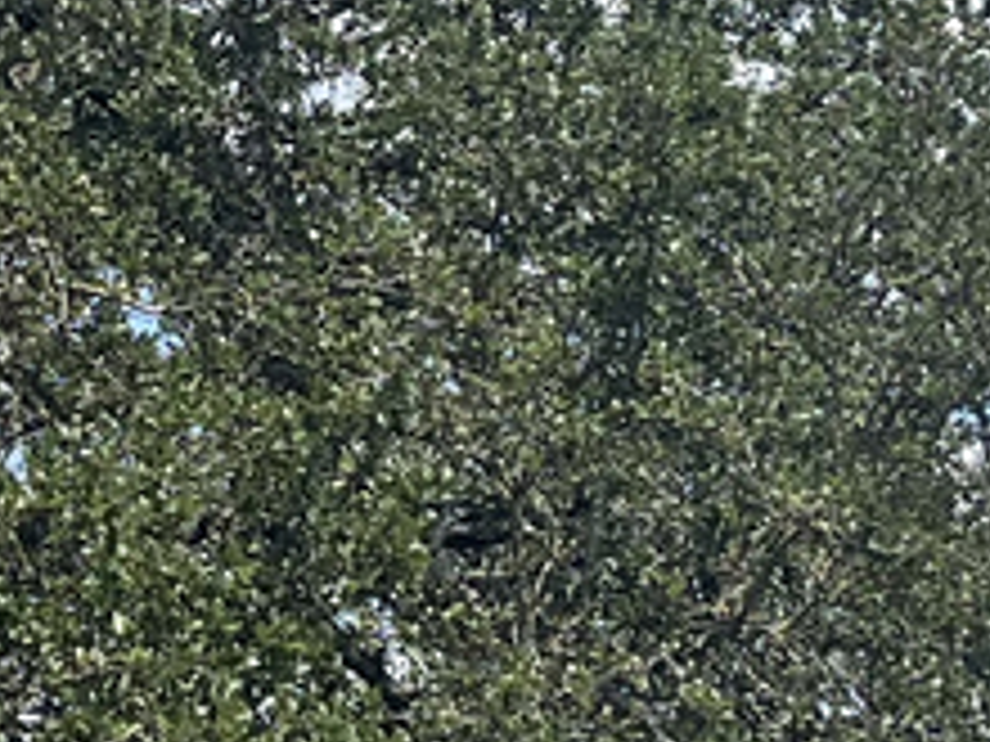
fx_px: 4862
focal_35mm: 170
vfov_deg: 8.7
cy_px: 247
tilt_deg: +9.2
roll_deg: -0.7
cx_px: -104
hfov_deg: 11.5
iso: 50
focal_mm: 5.1
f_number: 1.6
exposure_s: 1/2755
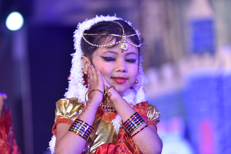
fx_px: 744
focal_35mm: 116
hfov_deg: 17.6
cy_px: 77
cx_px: 116
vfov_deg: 11.8
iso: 500
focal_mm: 116
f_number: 2.8
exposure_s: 1/250
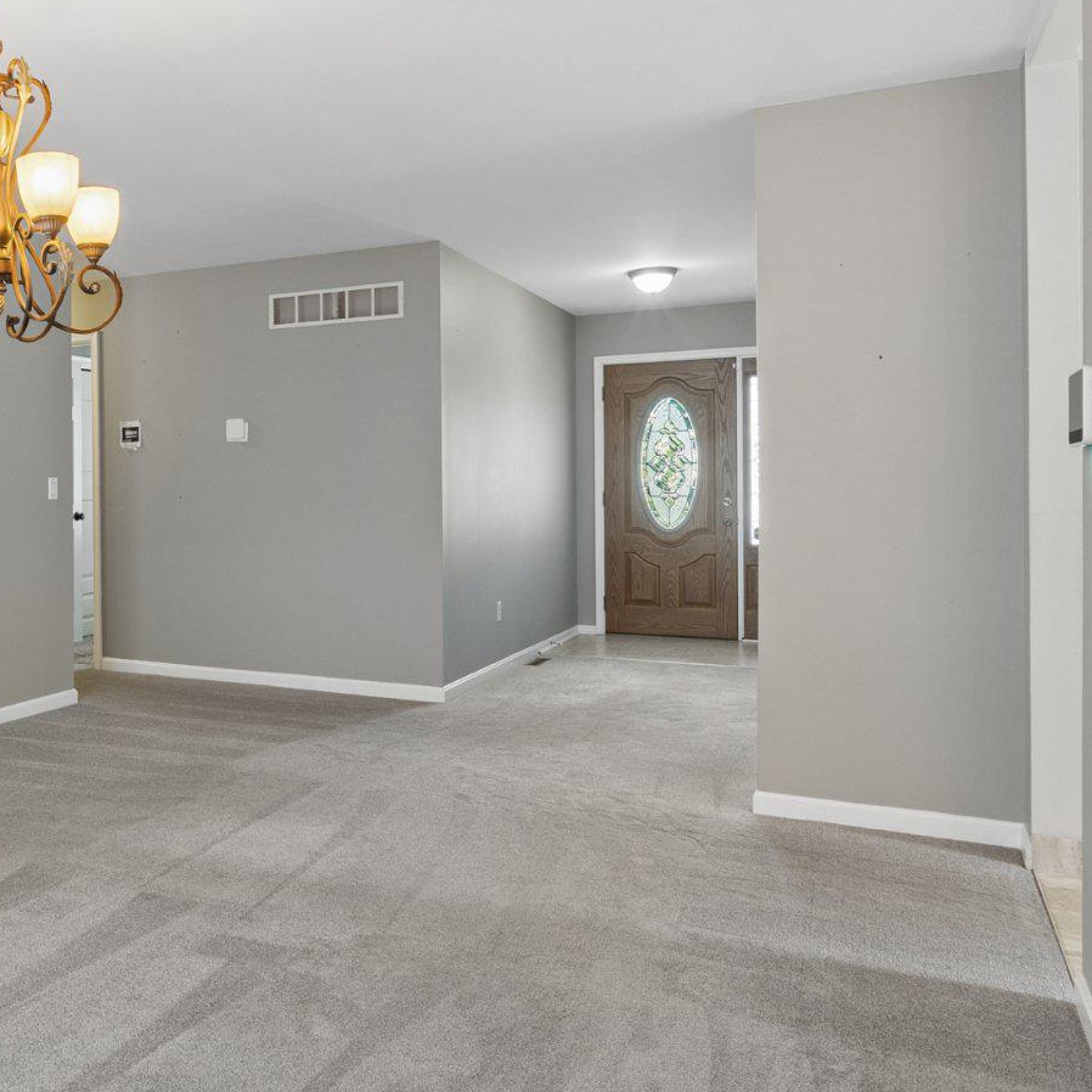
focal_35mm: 32
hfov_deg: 48.0
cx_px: 203
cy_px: 505
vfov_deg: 51.1
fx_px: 1141
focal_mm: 11
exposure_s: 1/8
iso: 400
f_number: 8
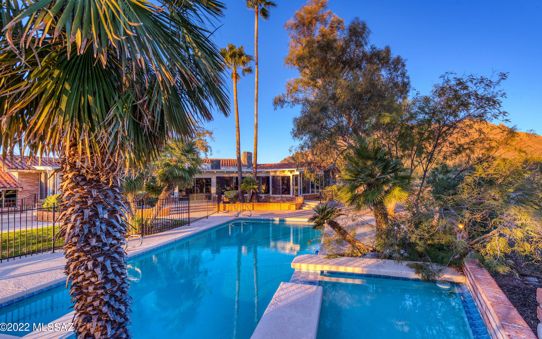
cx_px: 283
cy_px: 154
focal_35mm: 15
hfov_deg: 101.4
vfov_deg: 74.6
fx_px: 222
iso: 100
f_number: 10
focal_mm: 14
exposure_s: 1/13
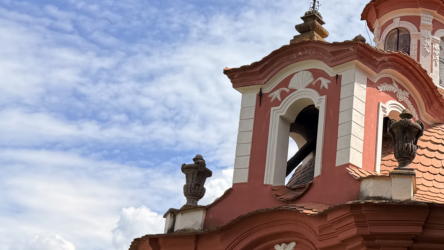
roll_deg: -1.8
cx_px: 503
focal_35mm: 66
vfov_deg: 17.7
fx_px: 777
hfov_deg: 28.6
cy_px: 263
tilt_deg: +16.6
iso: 80
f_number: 1.78
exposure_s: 1/4167
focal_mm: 6.76
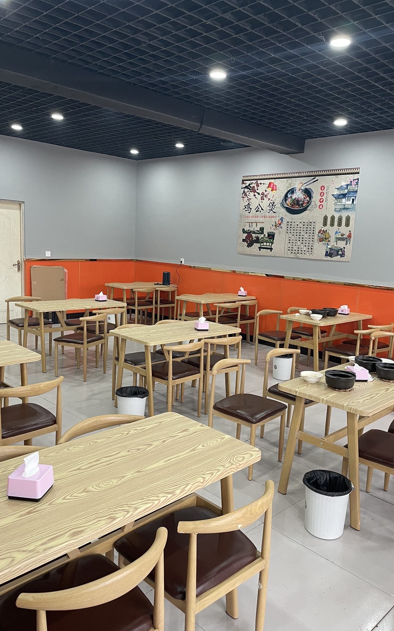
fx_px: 481
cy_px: 316
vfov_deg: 66.5
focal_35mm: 28
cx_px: 205
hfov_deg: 44.5
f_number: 1.6
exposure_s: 1/50
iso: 125
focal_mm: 4.2
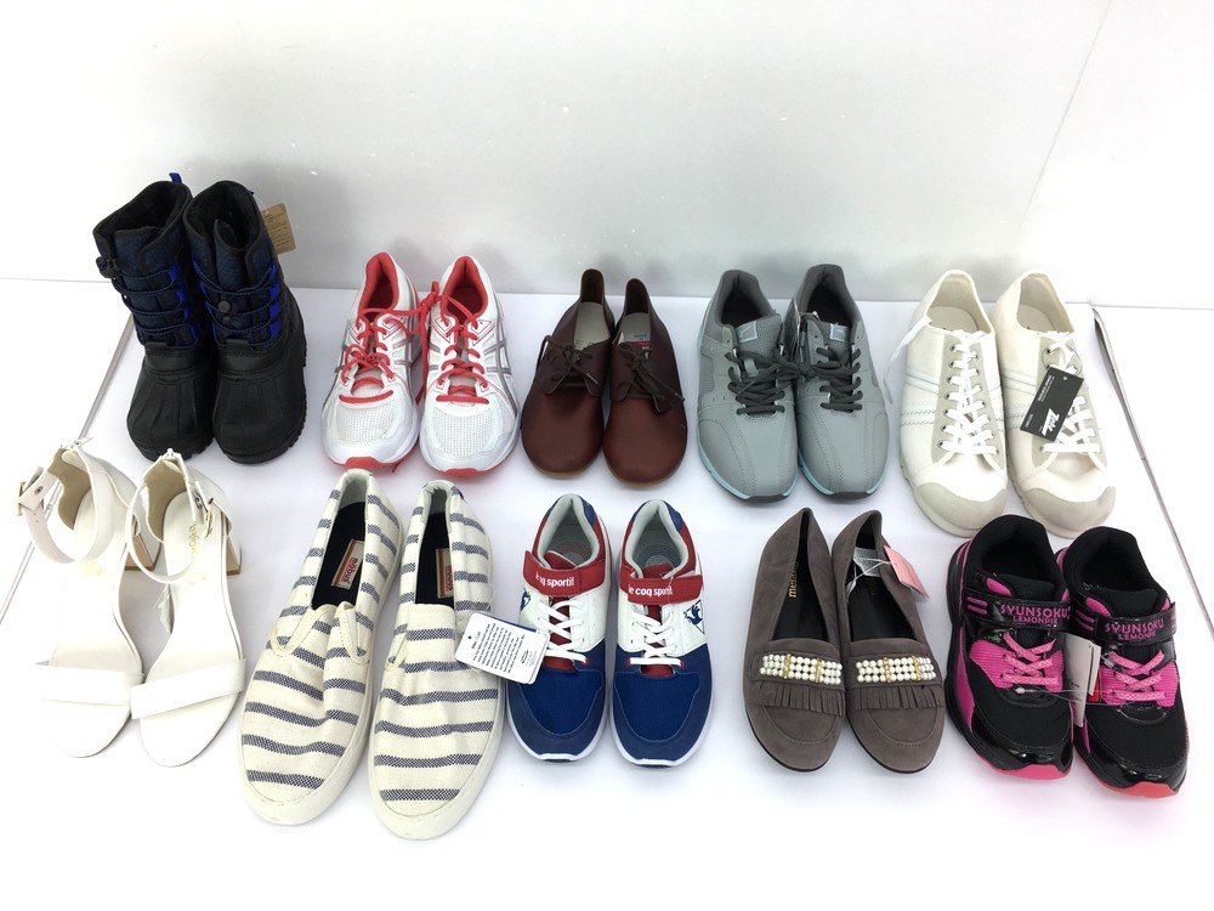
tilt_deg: -50.9
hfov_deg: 61.7
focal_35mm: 29
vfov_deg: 48.2
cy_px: 456
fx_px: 1017
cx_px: 607
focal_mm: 4.15
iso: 32
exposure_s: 1/100
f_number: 2.2
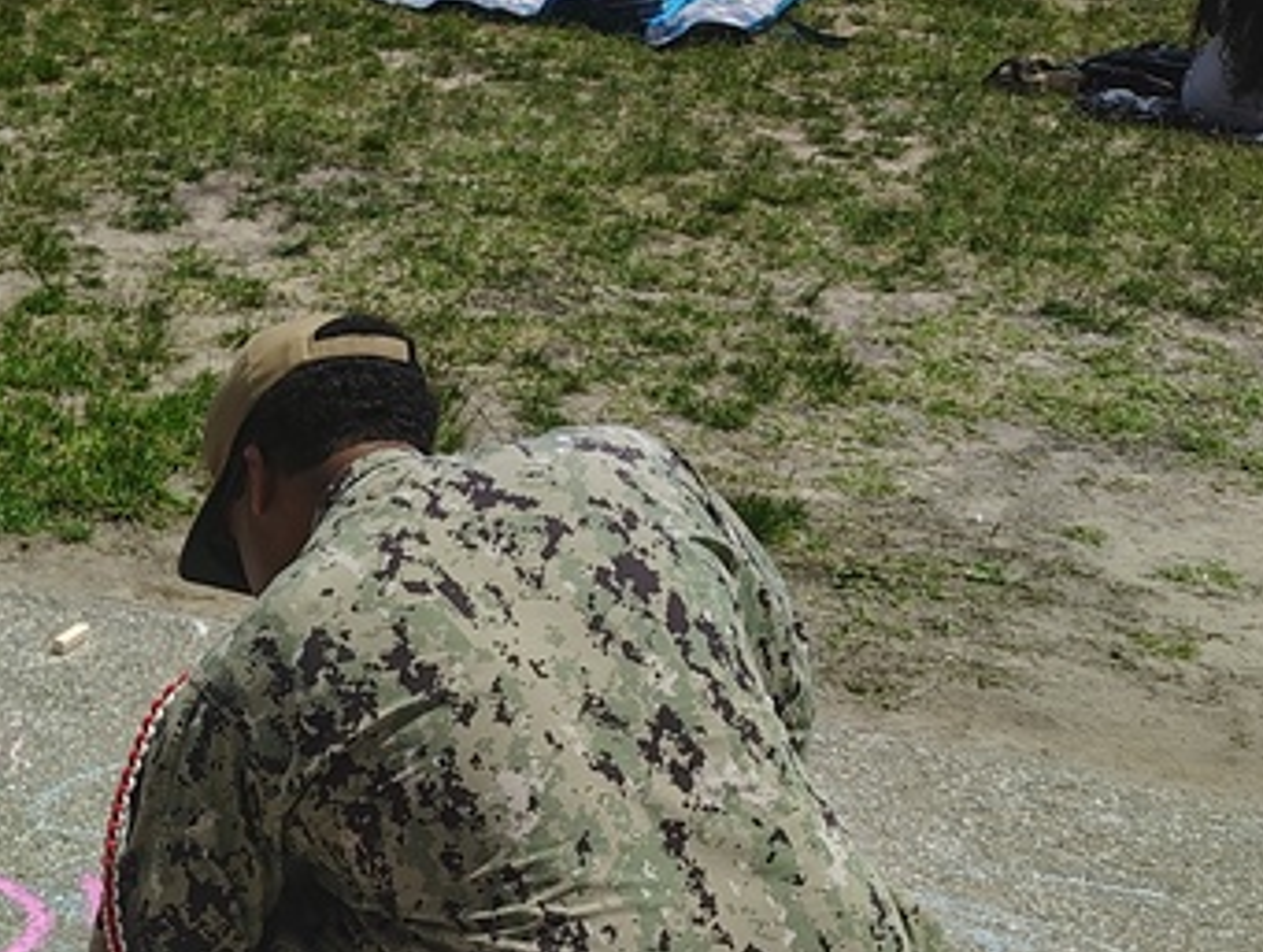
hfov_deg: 25.5
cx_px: -33
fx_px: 2632
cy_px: 1291
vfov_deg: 18.8
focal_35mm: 72
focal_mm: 5.56
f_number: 1.8
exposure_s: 1/1914
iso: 100
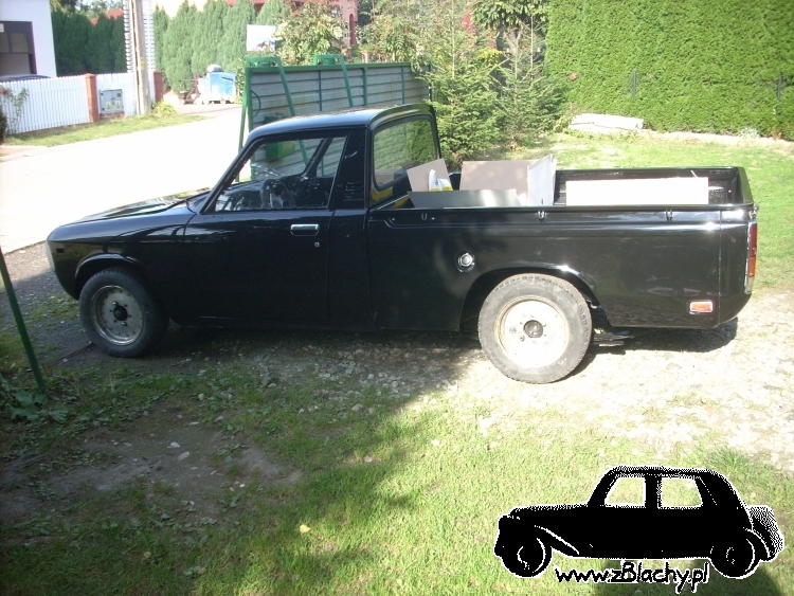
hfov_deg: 50.1
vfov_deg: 38.7
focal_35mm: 37
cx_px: 397
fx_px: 849
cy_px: 298
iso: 64
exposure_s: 1/155
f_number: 2.8
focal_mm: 6.2
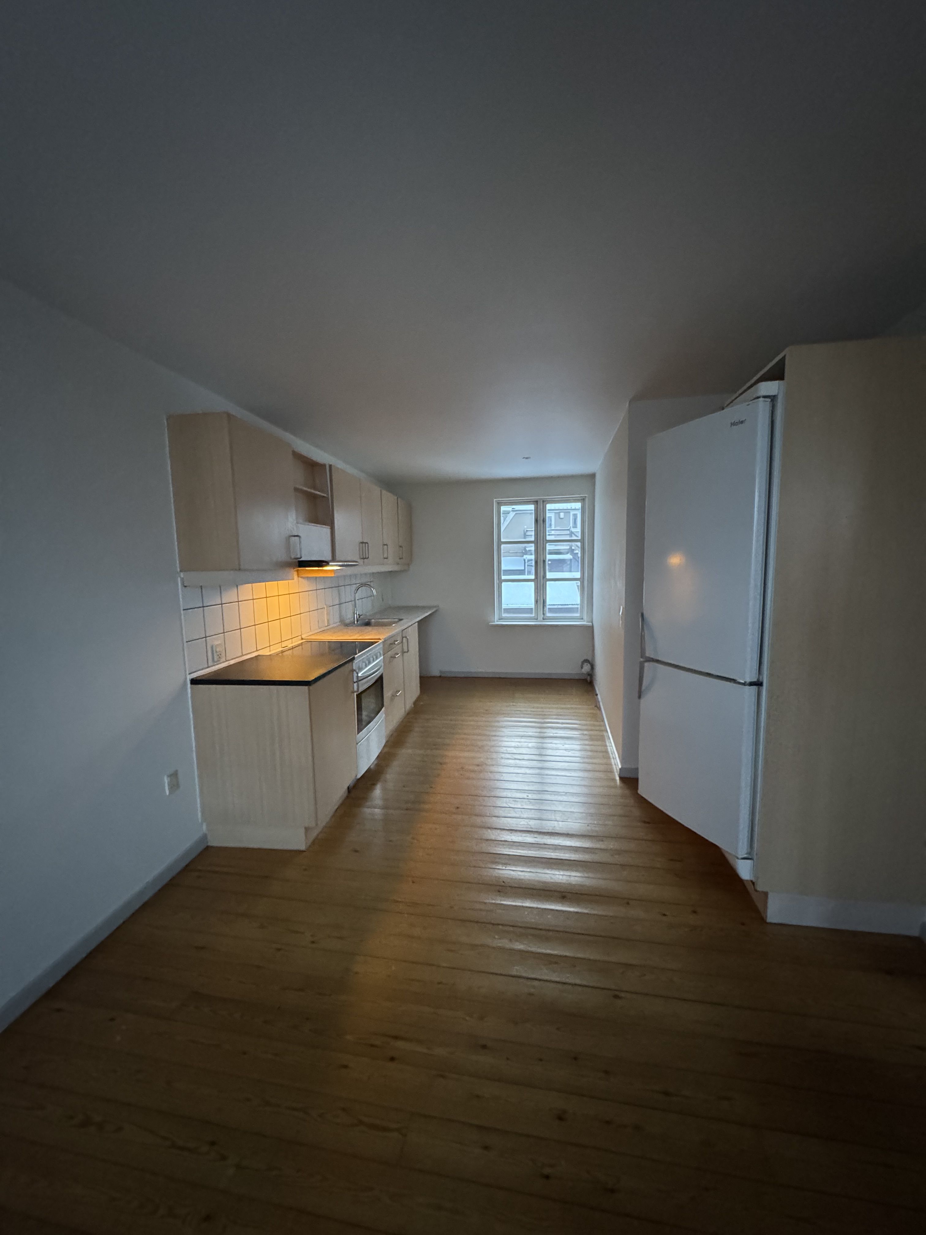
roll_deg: +1.9
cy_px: 618
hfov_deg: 85.7
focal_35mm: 14
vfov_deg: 102.1
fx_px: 499
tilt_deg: -4.6
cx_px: 463
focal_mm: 2.22
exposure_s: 1/50
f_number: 2.2
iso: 1250
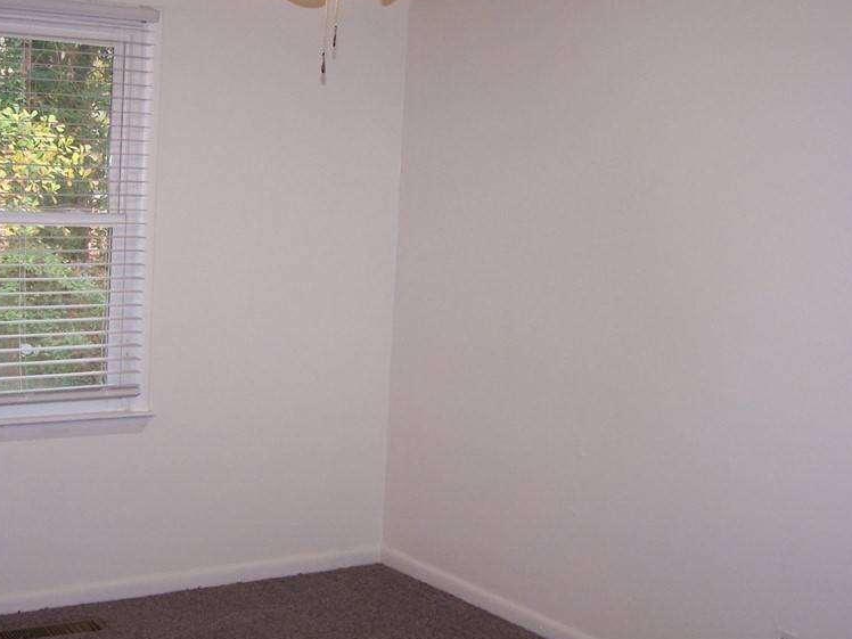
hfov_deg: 36.8
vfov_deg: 28.0
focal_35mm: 52
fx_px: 1280
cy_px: 355
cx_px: 372
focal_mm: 6.3
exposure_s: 1/60
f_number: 2.8
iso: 140
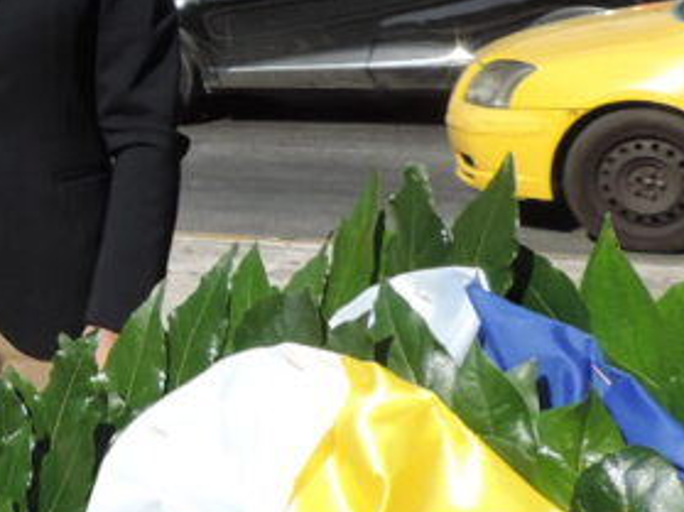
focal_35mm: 88
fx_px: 1738
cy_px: -5
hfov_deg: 19.6
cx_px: -314
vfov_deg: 16.4
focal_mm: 4.3
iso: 80
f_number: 3
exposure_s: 1/1000
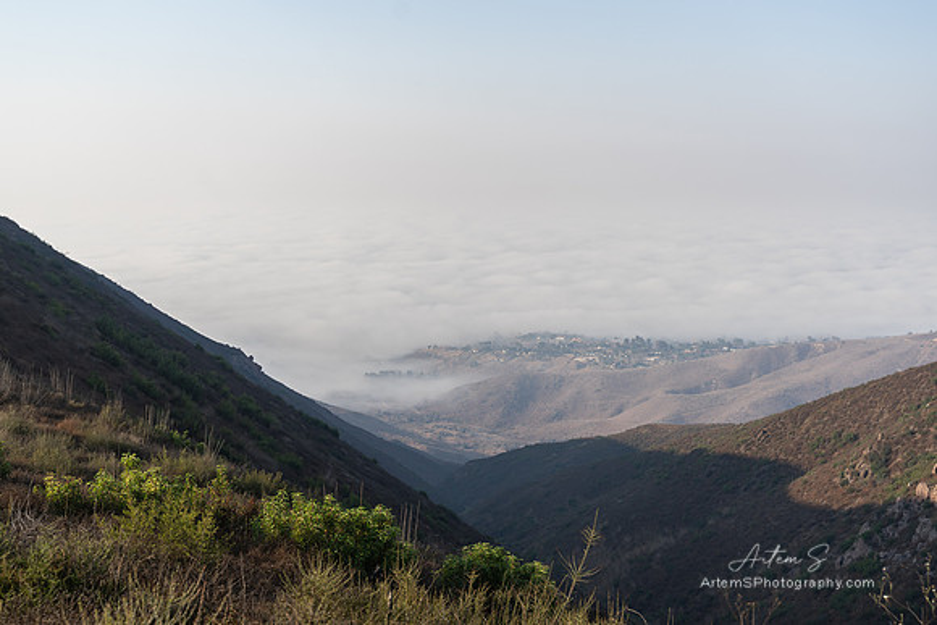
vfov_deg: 30.5
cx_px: 468
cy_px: 312
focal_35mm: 44
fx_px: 1147
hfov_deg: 44.4
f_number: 4.5
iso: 100
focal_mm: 43
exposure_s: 1/640
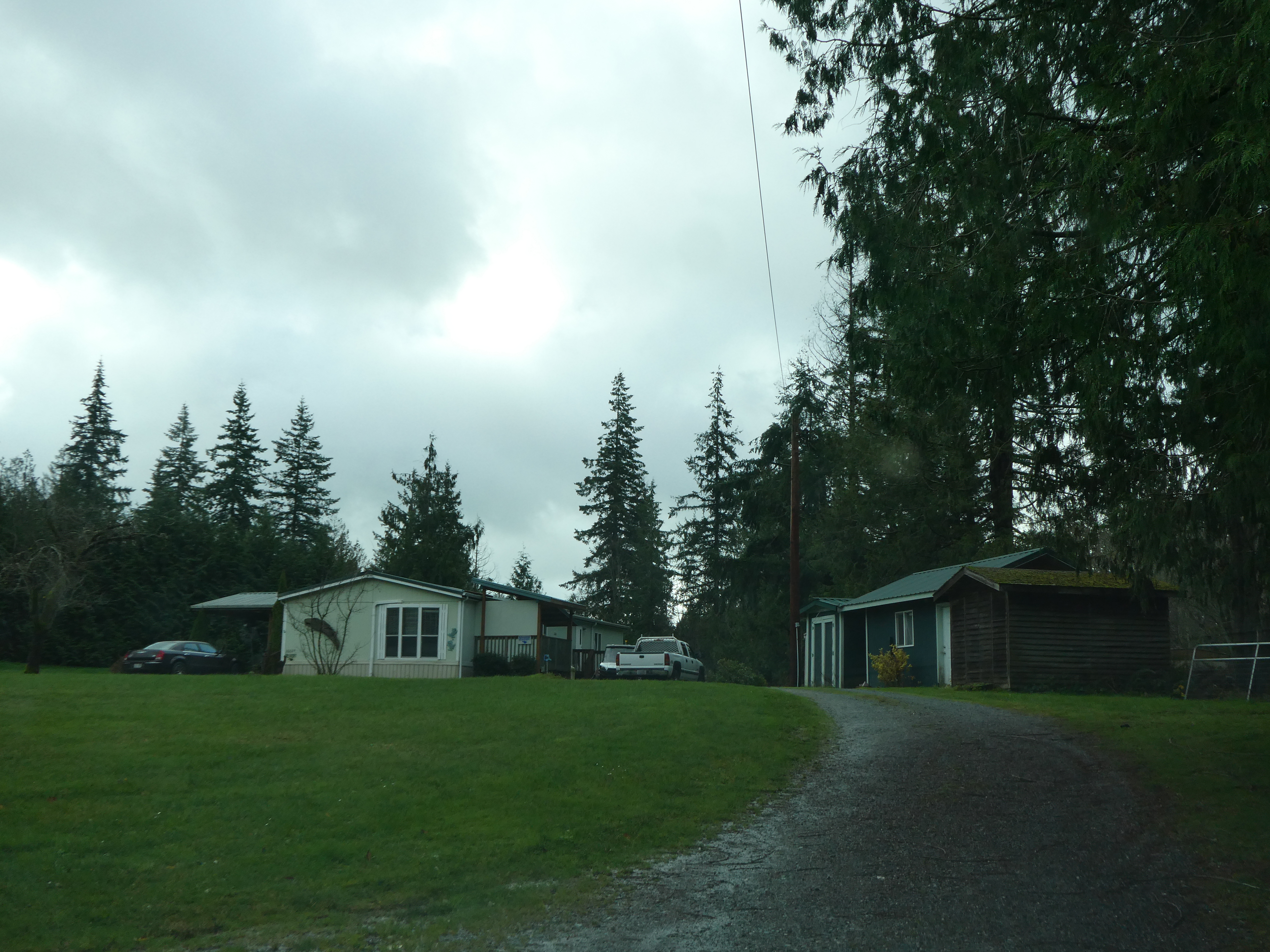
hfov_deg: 52.6
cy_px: 476
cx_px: 635
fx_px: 1284
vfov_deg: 40.7
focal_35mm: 35
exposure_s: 1/200
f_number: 3.7
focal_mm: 6.3
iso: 80
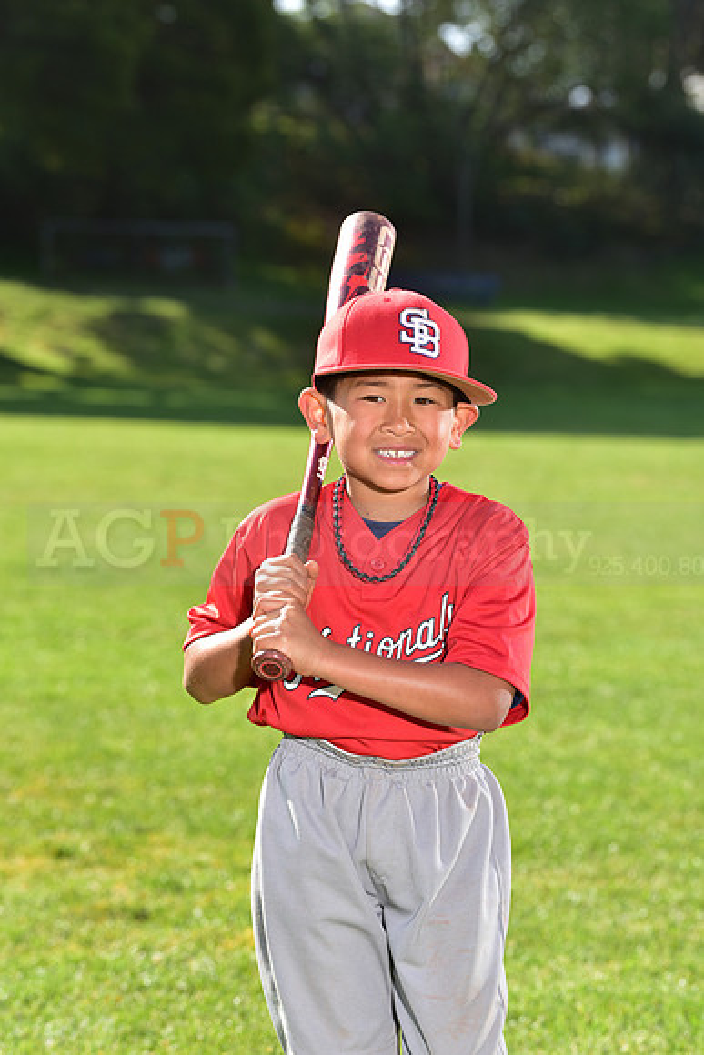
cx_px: 352
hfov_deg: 12.2
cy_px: 528
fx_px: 3283
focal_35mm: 112
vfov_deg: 18.3
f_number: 5.6
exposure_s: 1/250
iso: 125
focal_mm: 112
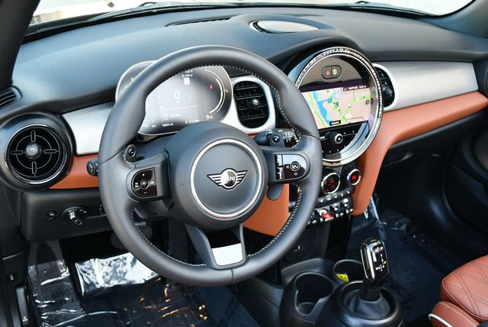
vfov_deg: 33.5
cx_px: 244
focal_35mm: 40
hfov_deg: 48.4
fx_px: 543
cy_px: 164
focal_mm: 20
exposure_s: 1/250
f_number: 3.8
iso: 720
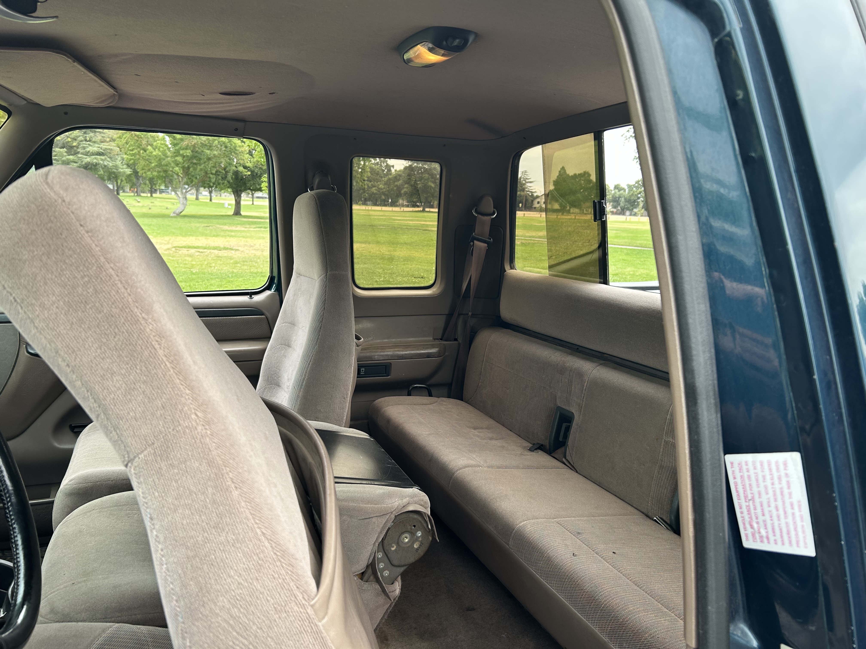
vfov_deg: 53.1
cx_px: 433
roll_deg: -1.9
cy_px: 324
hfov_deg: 67.3
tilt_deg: -10.6
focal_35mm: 26
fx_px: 650
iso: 40
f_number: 1.5
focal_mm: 5.7
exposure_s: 1/166
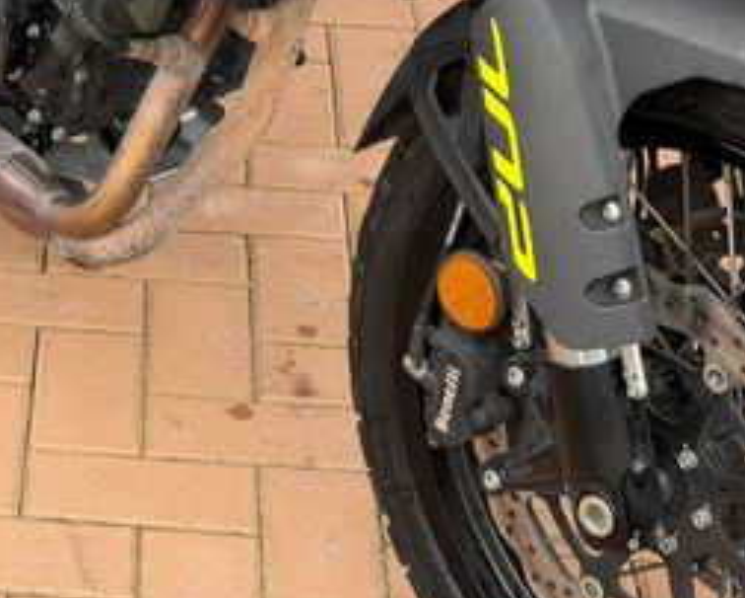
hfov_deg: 15.9
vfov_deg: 12.8
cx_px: 12
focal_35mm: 119
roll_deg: -2.5
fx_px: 2626
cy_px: -53
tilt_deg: -21.4
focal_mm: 6.76
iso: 64
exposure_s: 1/478
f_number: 1.78
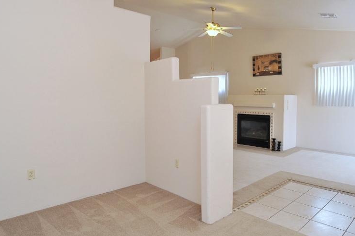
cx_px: 195
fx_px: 246
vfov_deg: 51.1
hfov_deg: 71.4
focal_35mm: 25
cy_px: 102
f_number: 8
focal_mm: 18
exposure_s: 1/30
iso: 1000
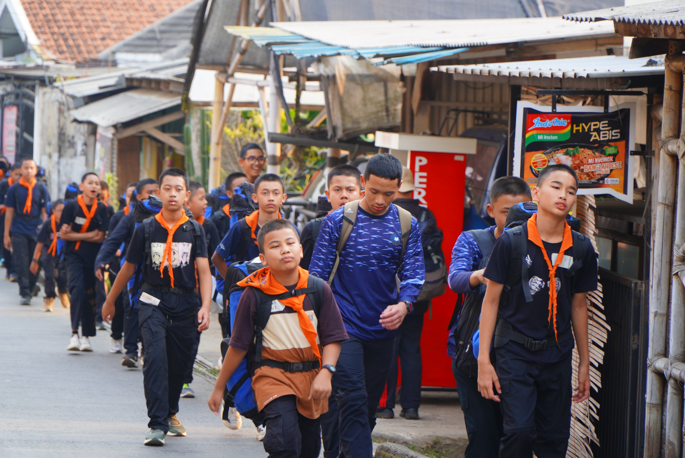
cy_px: 229
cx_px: 342
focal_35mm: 140
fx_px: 2656
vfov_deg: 9.8
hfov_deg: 14.7
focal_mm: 93
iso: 200
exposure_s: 1/100
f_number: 4
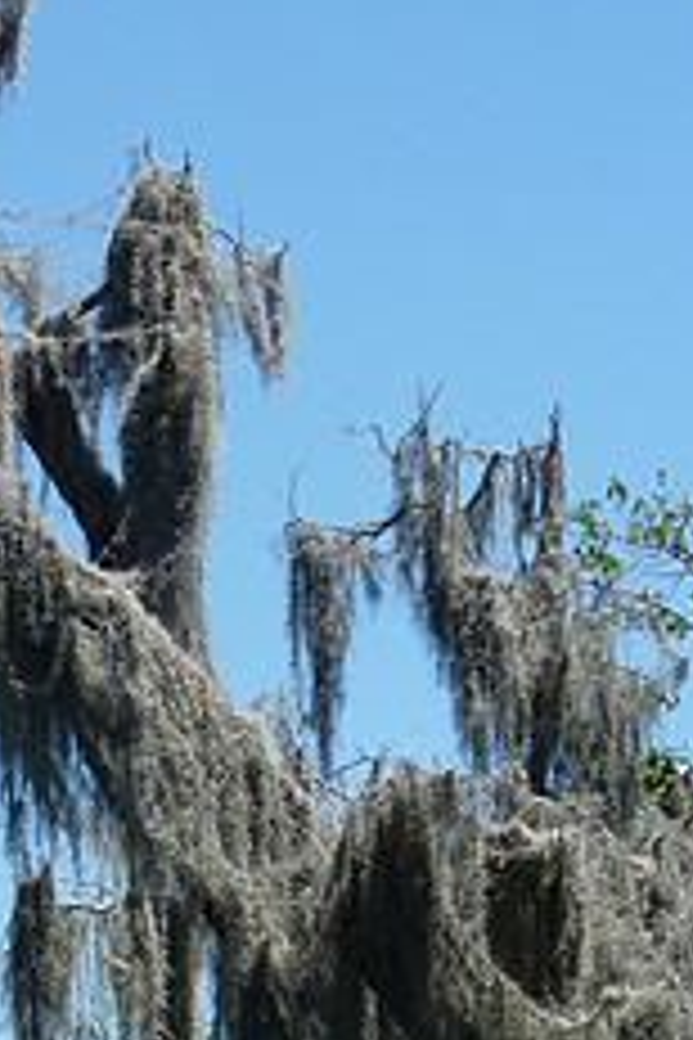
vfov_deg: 10.9
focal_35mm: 188
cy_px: 527
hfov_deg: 7.2
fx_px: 5428
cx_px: -214
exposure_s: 1/400
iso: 80
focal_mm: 11.9
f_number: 4.1
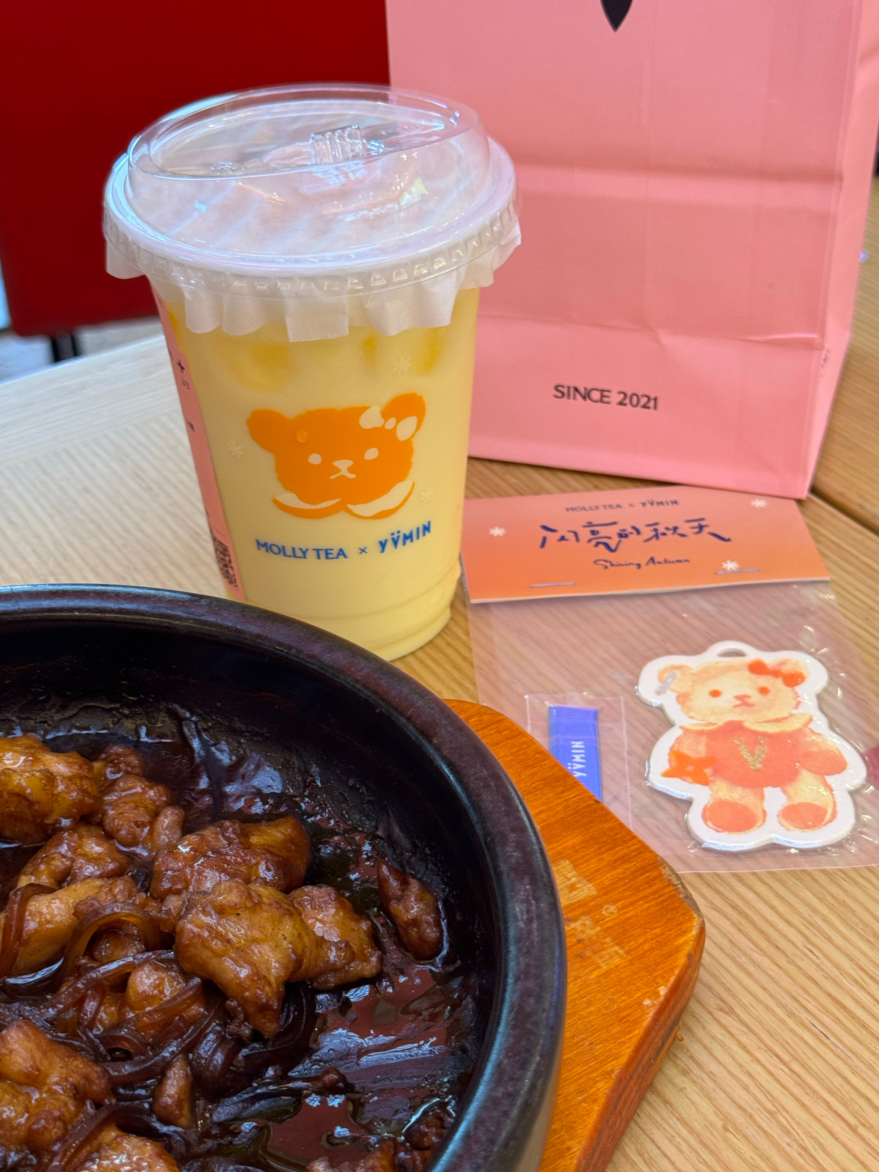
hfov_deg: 28.6
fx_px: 1727
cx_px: 436
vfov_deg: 37.5
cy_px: 603
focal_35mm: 51
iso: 100
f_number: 1.78
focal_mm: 6.76
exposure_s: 1/50
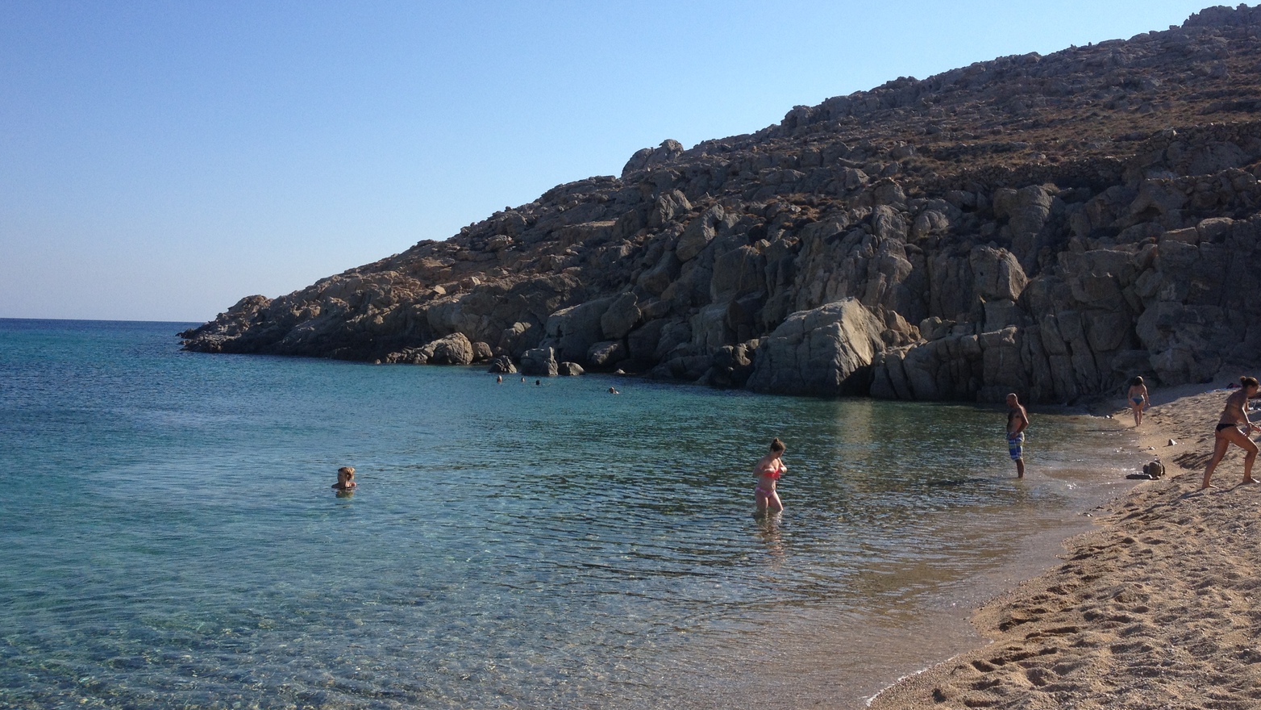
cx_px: 632
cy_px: 297
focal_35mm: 39
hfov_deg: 51.6
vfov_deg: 30.4
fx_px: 1304
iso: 50
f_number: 2.4
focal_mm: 4.28
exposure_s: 1/1783
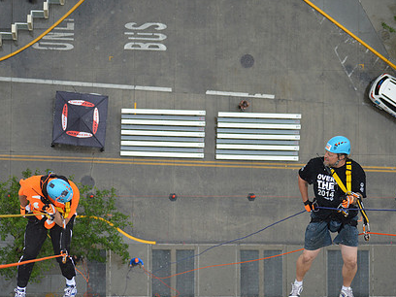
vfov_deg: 13.1
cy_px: 178
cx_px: 123
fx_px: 1289
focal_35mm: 113
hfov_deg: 17.4
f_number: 4
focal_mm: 55
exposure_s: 1/640
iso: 400
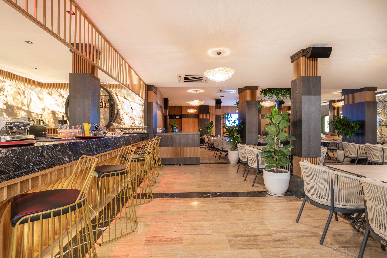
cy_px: 129
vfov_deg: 70.5
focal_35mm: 17
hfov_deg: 93.3
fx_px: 183
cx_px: 194
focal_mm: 17
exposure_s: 4
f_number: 8
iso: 50
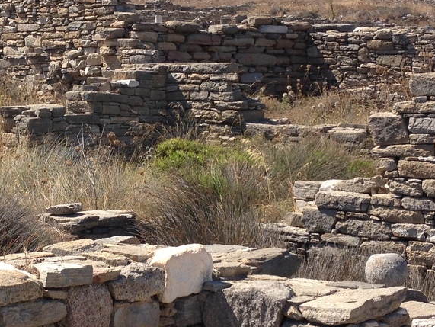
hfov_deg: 19.8
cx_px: 97
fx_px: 1232
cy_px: 168
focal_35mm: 98
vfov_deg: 15.1
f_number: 2.4
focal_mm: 4.28
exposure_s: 1/1227
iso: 50
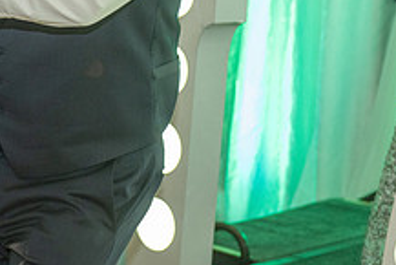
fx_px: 1827
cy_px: -63
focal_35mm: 166
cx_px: -128
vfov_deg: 8.2
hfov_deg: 12.0
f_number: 3.5
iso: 1600
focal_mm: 62
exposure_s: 1/125
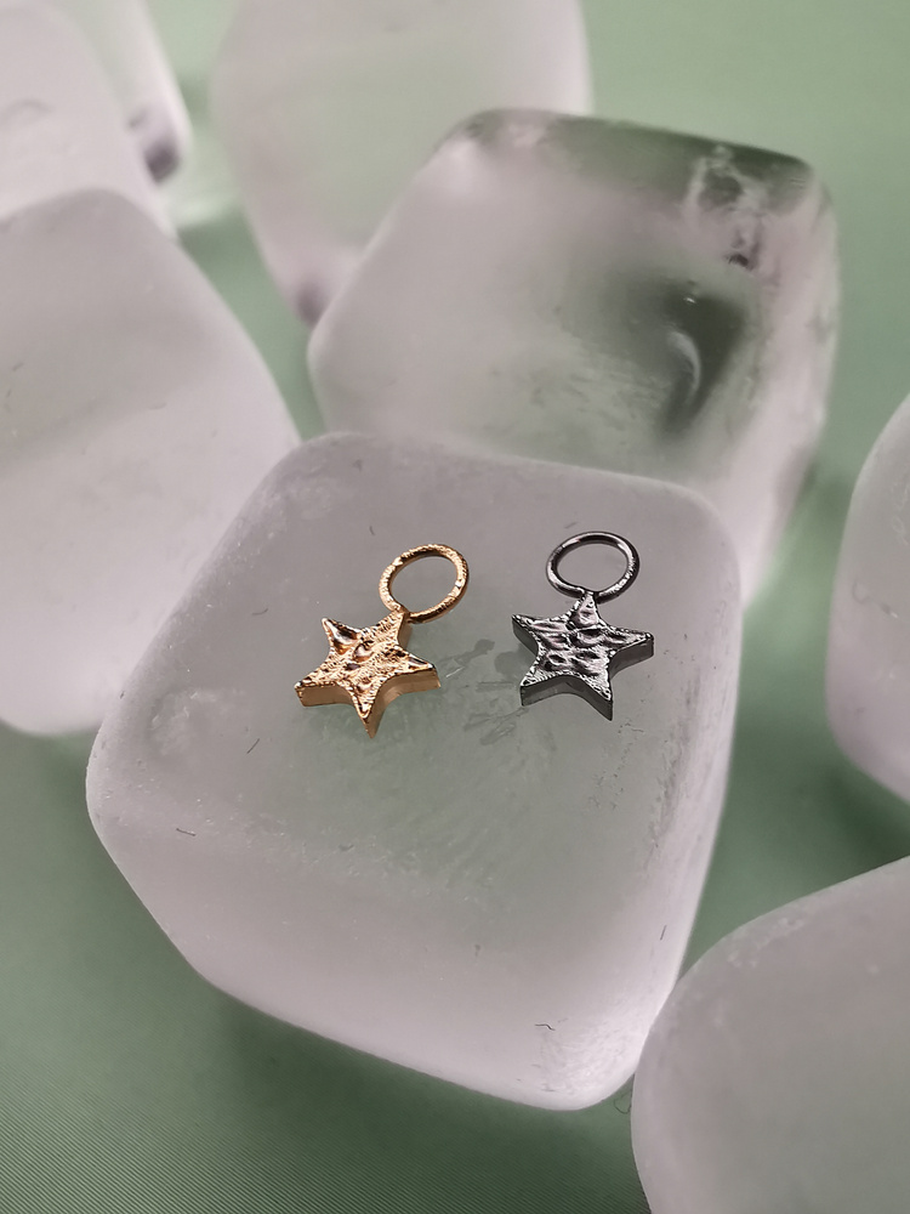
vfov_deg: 55.4
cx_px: 455
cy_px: 607
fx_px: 1157
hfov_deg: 42.9
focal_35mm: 33
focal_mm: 2.35
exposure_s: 1/100
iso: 50
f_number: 2.2
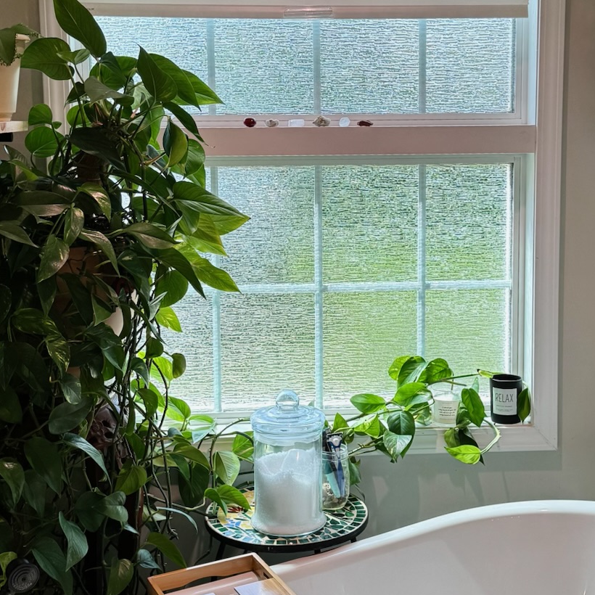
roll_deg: +2.9
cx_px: 342
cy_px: 278
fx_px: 1031
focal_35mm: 53
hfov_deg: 32.1
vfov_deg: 32.2
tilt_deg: -7.2
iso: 80
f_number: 1.78
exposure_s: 1/539
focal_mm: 6.76
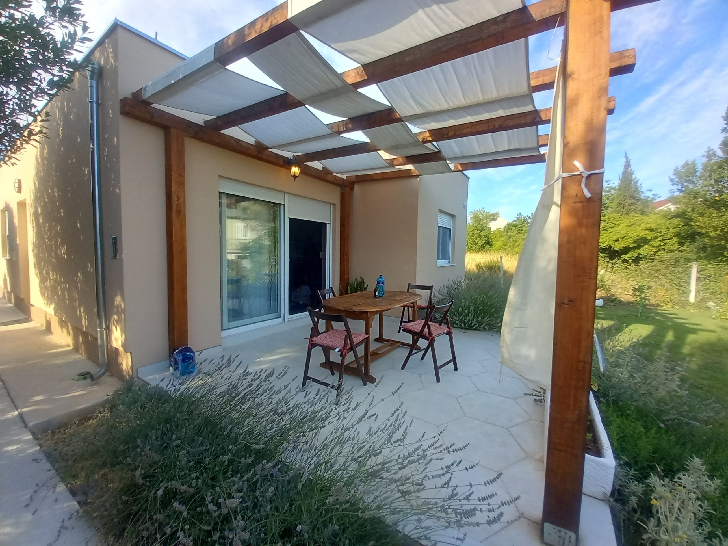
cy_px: 273
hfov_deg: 106.2
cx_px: 364
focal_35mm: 13
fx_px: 273
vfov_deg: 89.9
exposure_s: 1/172
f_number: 2.2
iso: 40
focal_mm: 1.13
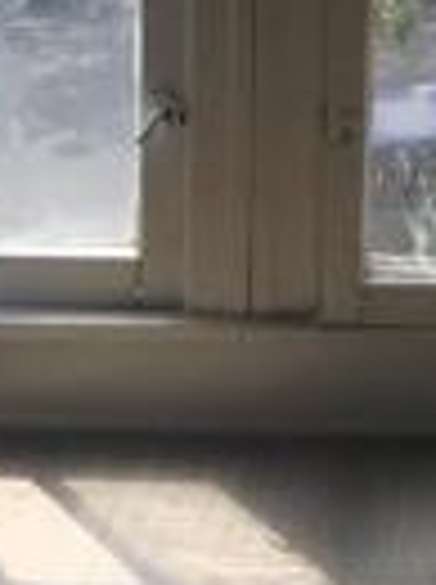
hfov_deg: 10.0
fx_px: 2409
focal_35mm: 143
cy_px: -378
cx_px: 652
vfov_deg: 12.9
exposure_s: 1/368
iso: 25
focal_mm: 4.15
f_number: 2.2
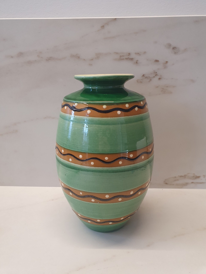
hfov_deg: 53.1
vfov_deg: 67.3
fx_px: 206
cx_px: 103
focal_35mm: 26
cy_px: 137
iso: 250
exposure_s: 1/40
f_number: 2.4
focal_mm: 4.32
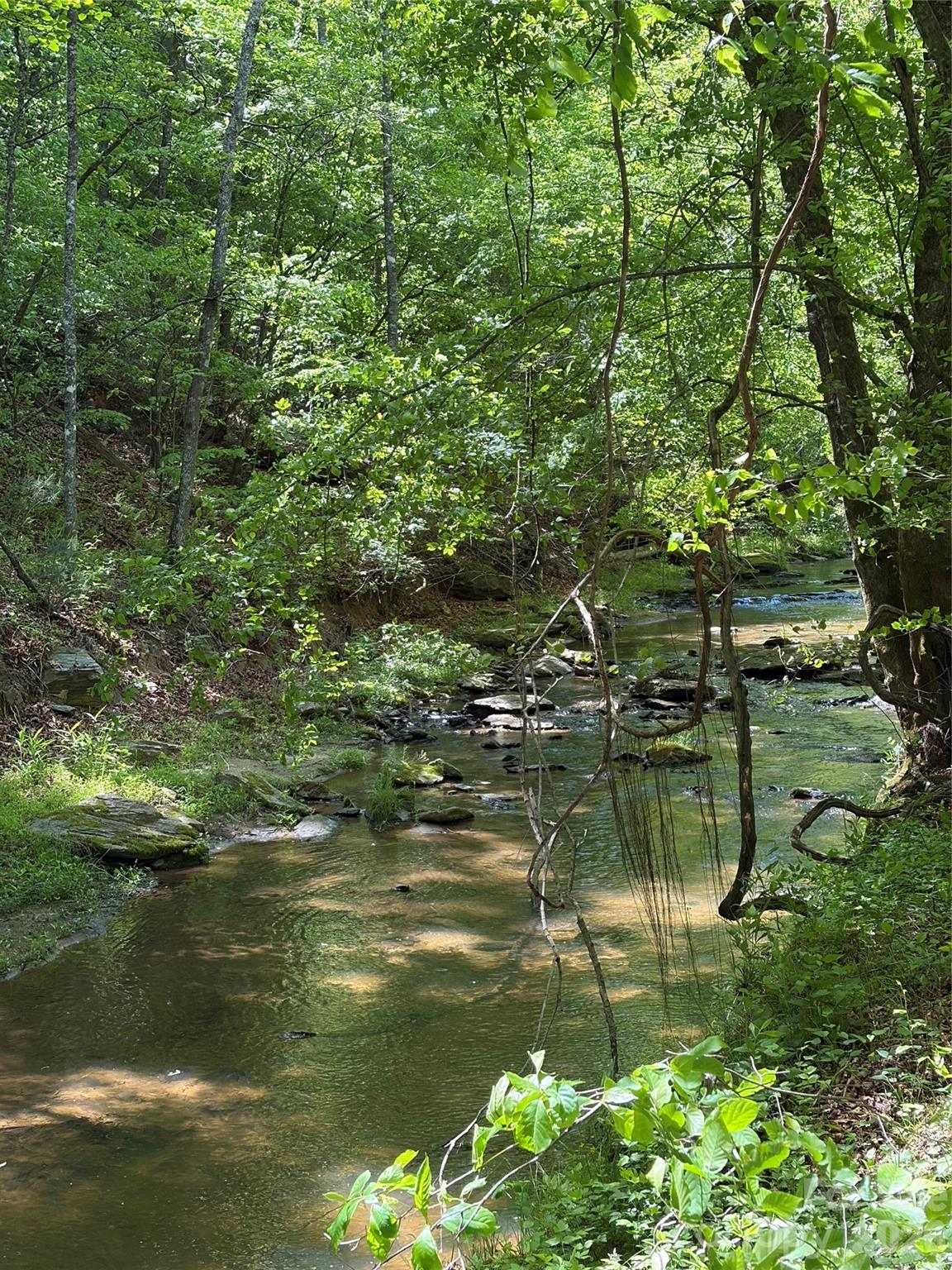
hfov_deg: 28.0
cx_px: 476
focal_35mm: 52
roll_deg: +1.3
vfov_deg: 36.8
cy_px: 635
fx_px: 1907
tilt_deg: -6.2
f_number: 1.6
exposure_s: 1/125
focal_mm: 5.96
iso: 32
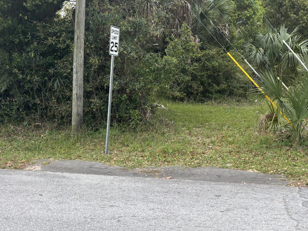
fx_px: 480
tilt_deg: +5.2
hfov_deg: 35.2
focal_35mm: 54
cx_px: 205
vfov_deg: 26.3
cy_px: 31
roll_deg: -3.9
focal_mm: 5.96
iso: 50
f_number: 1.6
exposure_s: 1/865
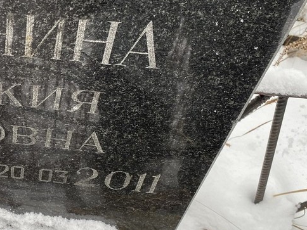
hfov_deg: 32.6
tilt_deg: -57.5
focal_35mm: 55
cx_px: 14
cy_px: 104
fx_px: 488
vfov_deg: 26.5
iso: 32
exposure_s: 1/166
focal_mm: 4.25
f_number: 1.8
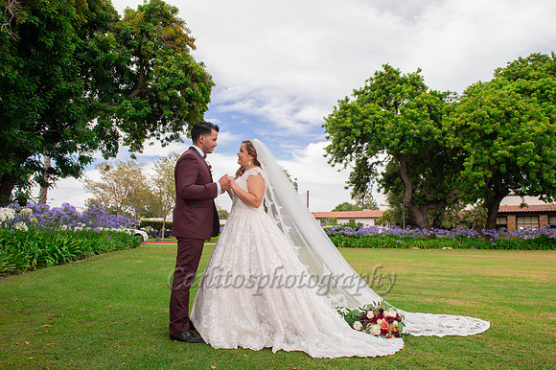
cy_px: 185
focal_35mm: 24
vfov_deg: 53.1
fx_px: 370
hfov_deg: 73.8
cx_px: 278
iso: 400
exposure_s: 1/250
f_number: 8
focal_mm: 24
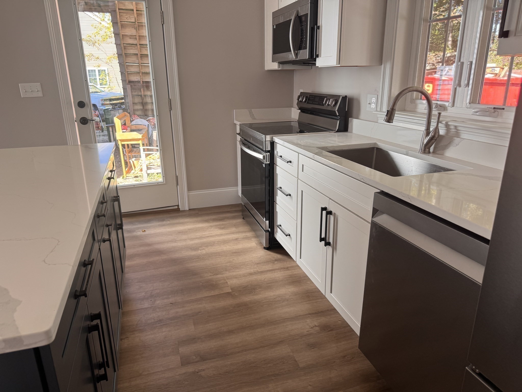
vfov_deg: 56.8
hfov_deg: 71.6
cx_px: 261
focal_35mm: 24
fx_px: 362
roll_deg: +1.9
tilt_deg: -18.3
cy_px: 196
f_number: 1.78
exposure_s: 1/121
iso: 100
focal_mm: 6.76
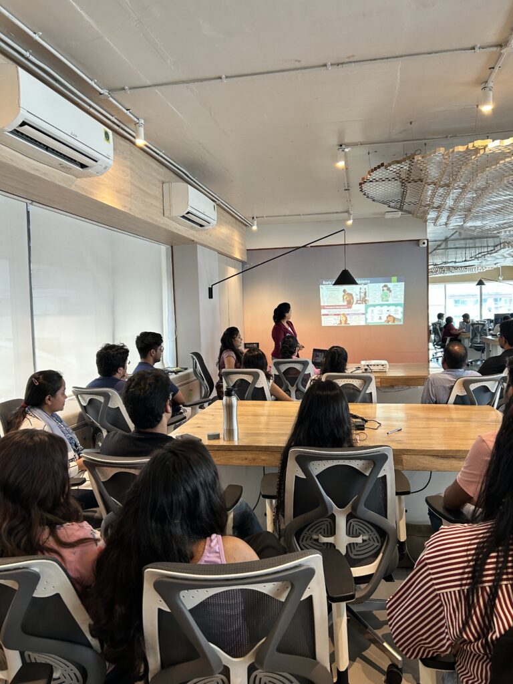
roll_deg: +1.9
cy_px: 342
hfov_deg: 53.1
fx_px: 514
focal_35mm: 26
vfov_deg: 67.3
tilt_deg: -1.9
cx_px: 256
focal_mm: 5.7
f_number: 1.5
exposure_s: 1/60
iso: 80
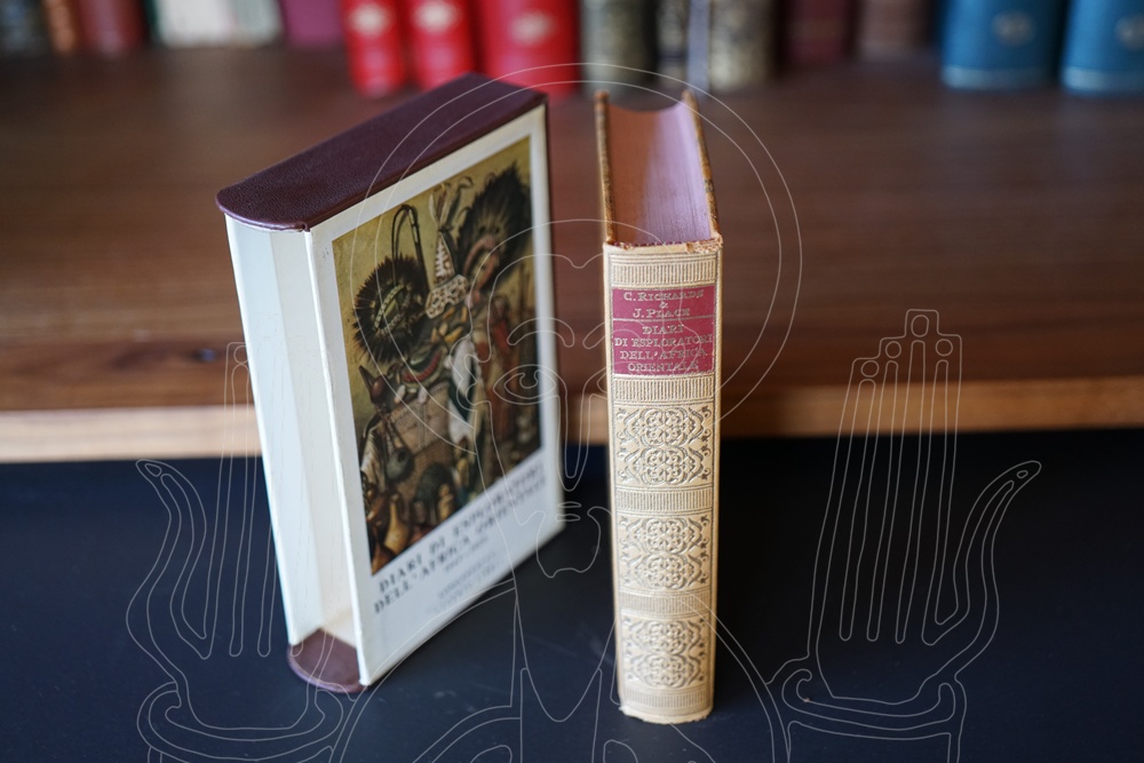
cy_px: 382
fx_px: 1589
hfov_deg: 39.6
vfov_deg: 27.0
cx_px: 572
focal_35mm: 50
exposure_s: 1/160
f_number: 3.2
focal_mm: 50
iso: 1600
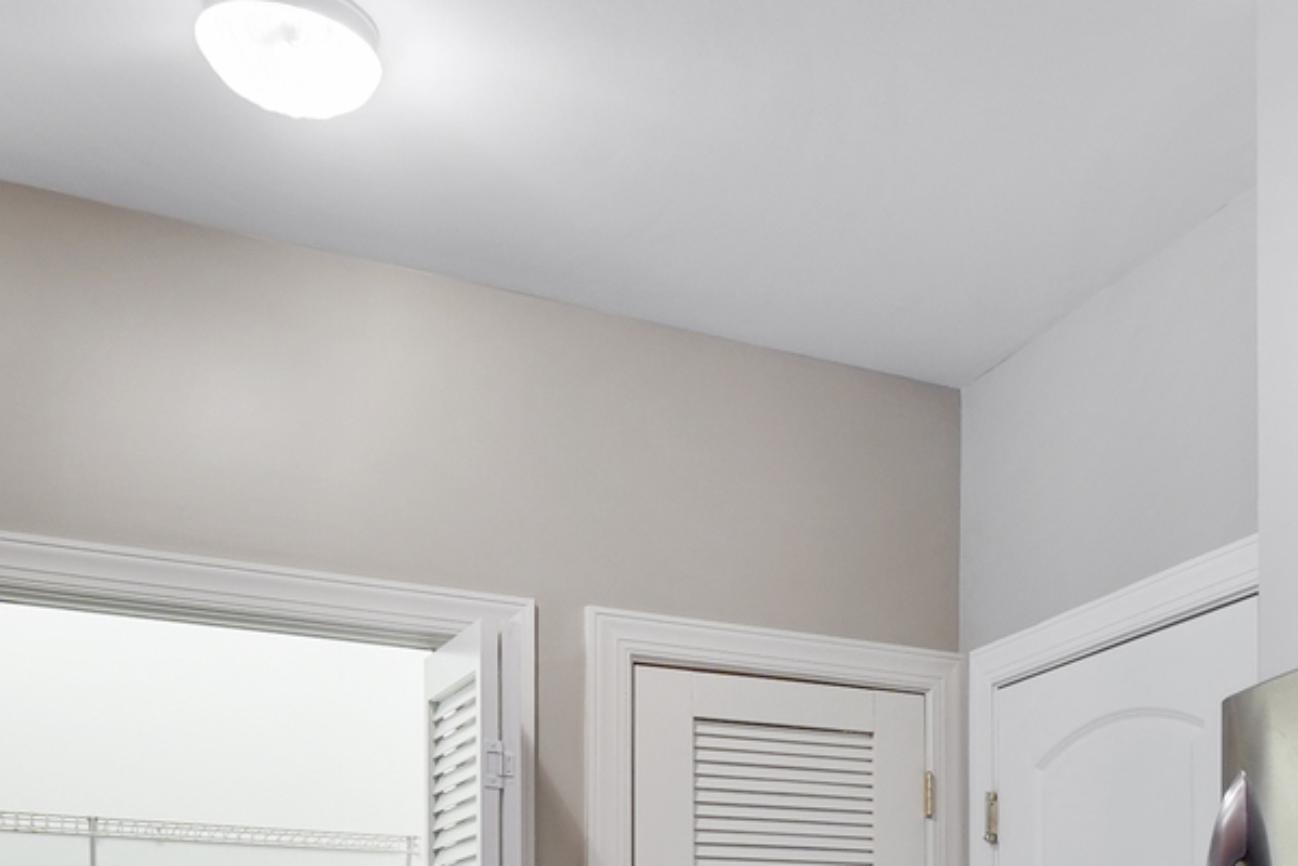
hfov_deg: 40.2
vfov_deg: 26.1
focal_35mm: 45
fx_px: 1622
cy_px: 1087
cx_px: 1181
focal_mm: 10
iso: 250
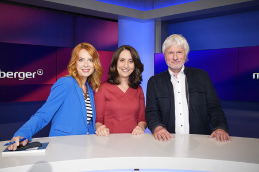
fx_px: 223
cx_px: 130
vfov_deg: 42.3
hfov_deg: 60.3
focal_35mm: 31
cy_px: 86
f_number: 5
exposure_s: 1/160
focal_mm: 31
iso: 2500
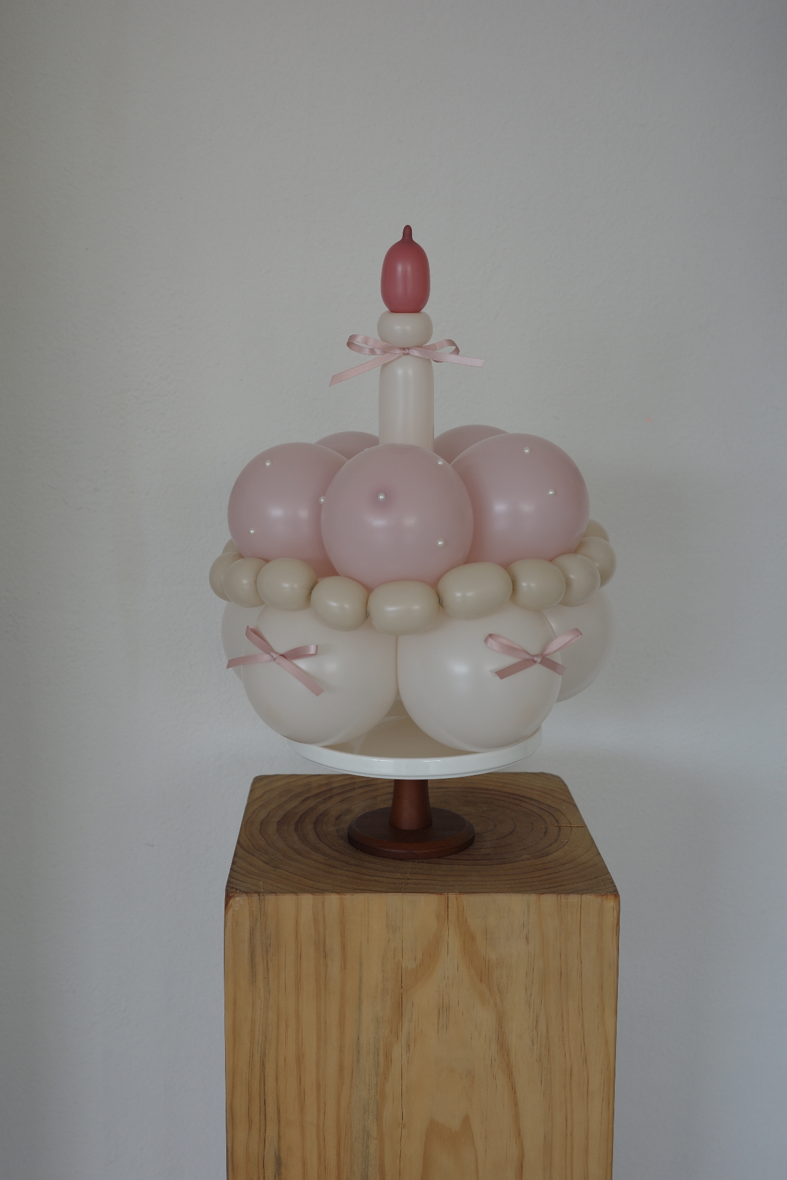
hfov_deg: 33.4
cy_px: 590
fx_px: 1312
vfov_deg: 48.5
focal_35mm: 40
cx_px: 394
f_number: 3.2
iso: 100
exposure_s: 1/60
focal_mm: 26
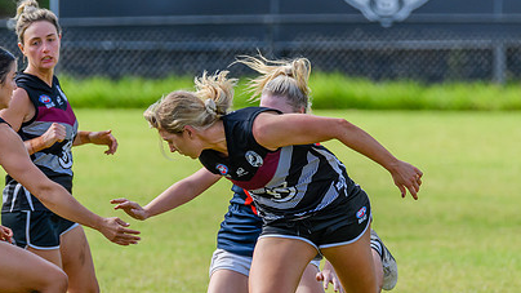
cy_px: 274
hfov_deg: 2.4
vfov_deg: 1.3
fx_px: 12444
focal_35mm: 901
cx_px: 143
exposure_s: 1/1600
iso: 800
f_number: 6.3
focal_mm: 380
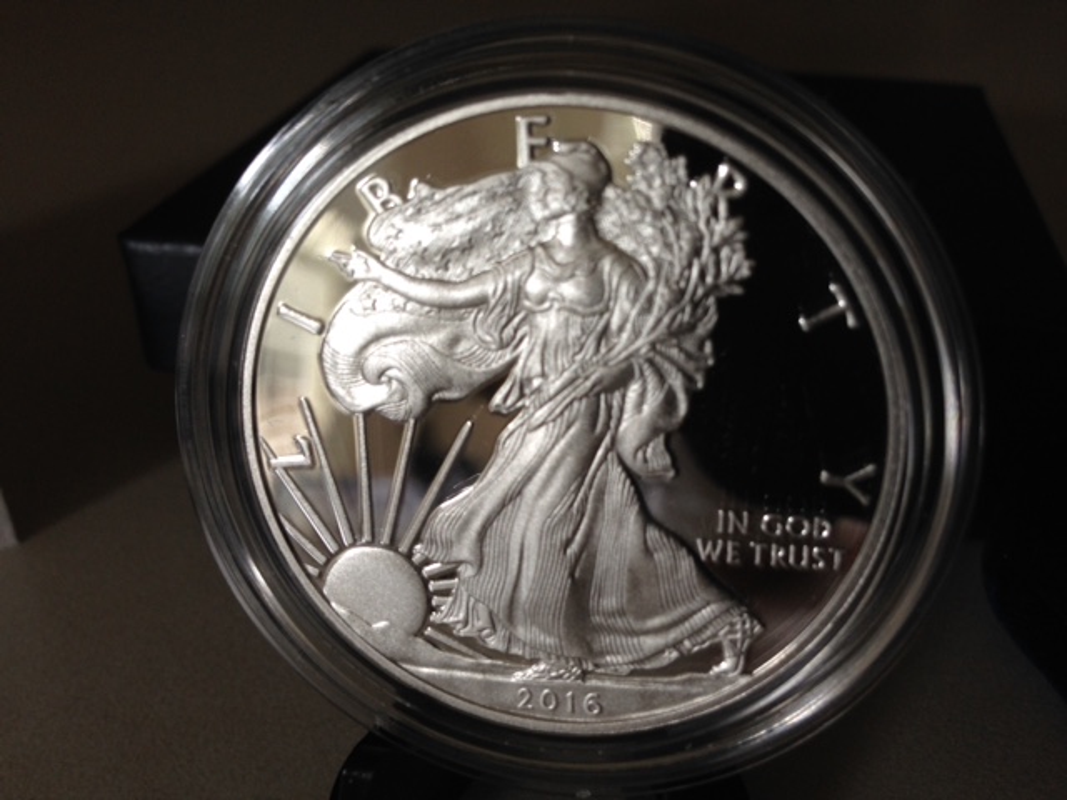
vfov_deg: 42.9
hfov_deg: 55.4
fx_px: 1017
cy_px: 400
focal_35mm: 33
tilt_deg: -31.5
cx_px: 534
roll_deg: +0.5
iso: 50
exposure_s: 1/30
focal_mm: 4.12
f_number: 2.4
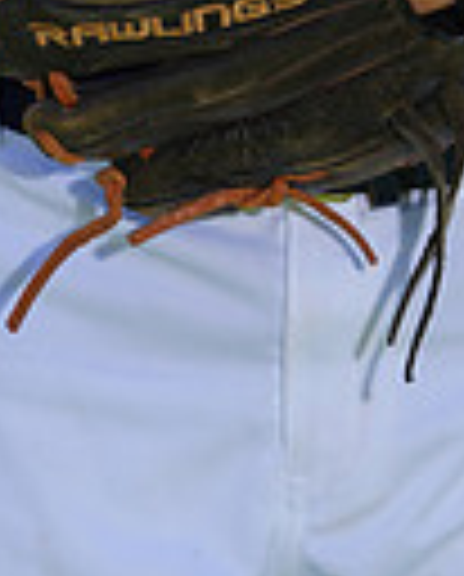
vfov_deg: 2.3
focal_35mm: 848
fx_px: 14505
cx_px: 345
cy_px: -486
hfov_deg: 1.8
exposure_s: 1/250
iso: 100
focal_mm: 200
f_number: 8
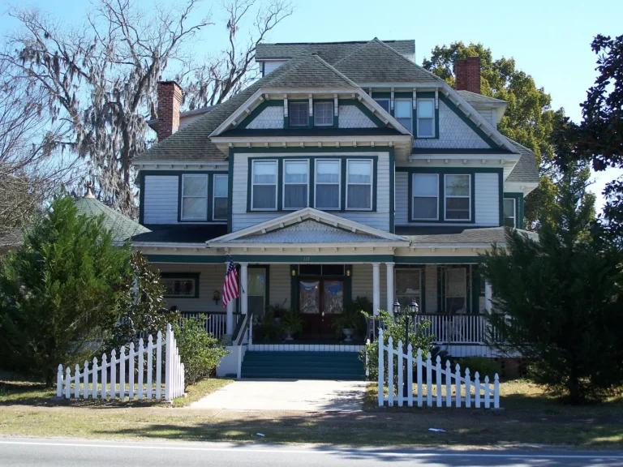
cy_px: 234
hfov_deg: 37.5
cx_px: 312
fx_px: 918
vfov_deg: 28.6
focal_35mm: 51
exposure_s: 1/400
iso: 64
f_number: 3.2
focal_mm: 10.7
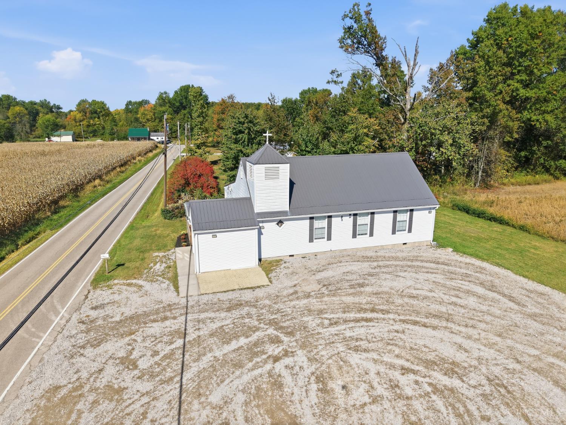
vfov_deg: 56.8
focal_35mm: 24
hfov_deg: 71.6
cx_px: 283
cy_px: 212
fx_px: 392
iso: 160
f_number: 1.8
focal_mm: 8.7
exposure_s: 1/5000
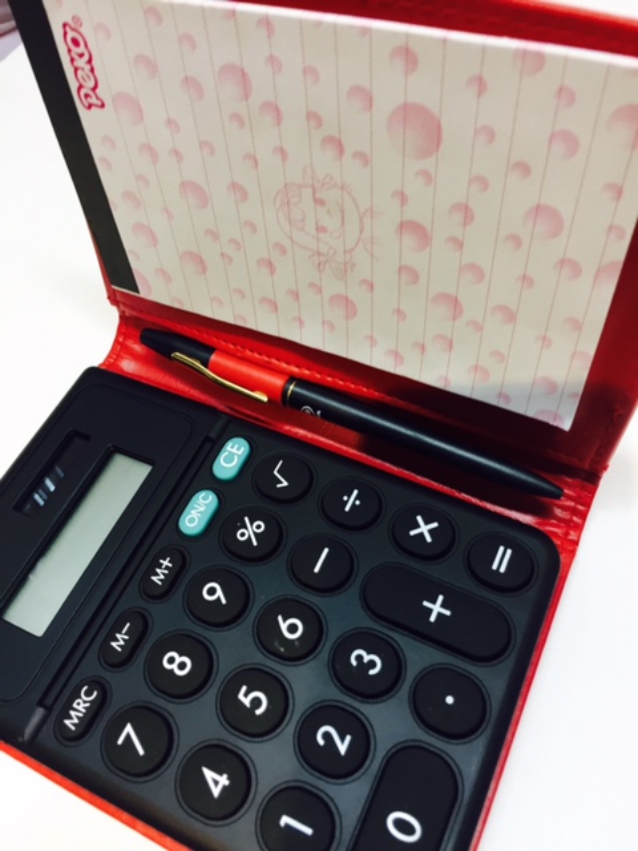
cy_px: 426
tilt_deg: -57.6
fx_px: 713
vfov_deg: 61.7
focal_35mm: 29
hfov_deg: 48.2
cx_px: 319
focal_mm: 4.15
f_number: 2.2
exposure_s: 1/33
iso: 80
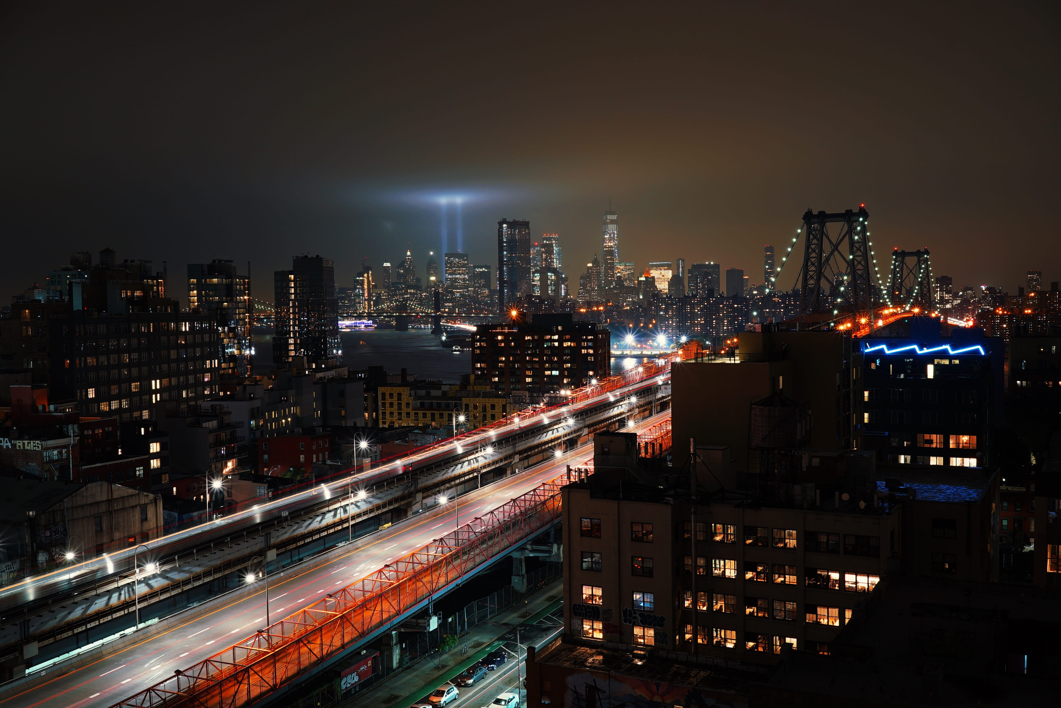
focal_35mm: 35
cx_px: 530
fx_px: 1032
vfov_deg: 37.9
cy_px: 354
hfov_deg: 54.4
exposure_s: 25
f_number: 14
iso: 100
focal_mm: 35
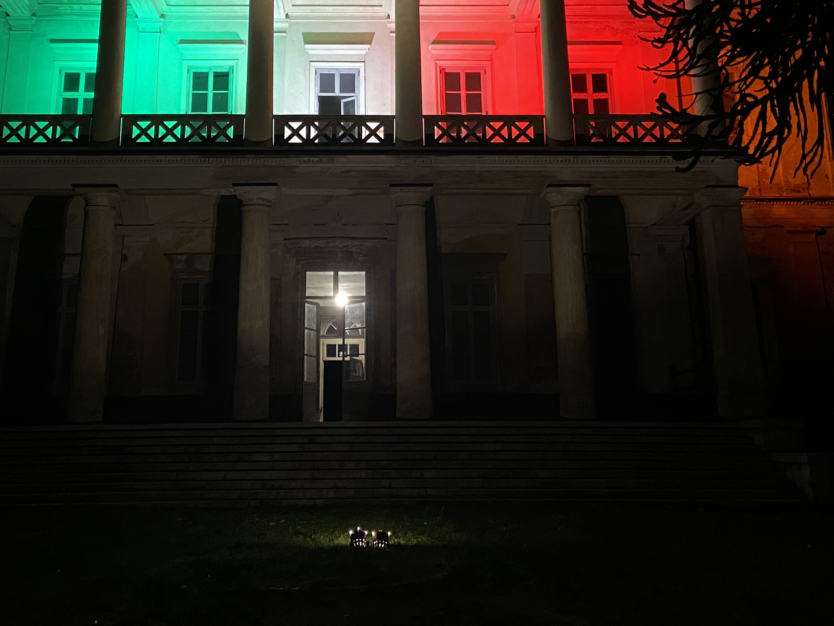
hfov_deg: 43.8
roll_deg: +0.8
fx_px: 1036
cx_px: 371
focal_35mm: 43
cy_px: 143
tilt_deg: +15.3
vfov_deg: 32.8
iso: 500
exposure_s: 1/25
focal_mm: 4.25
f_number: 1.8
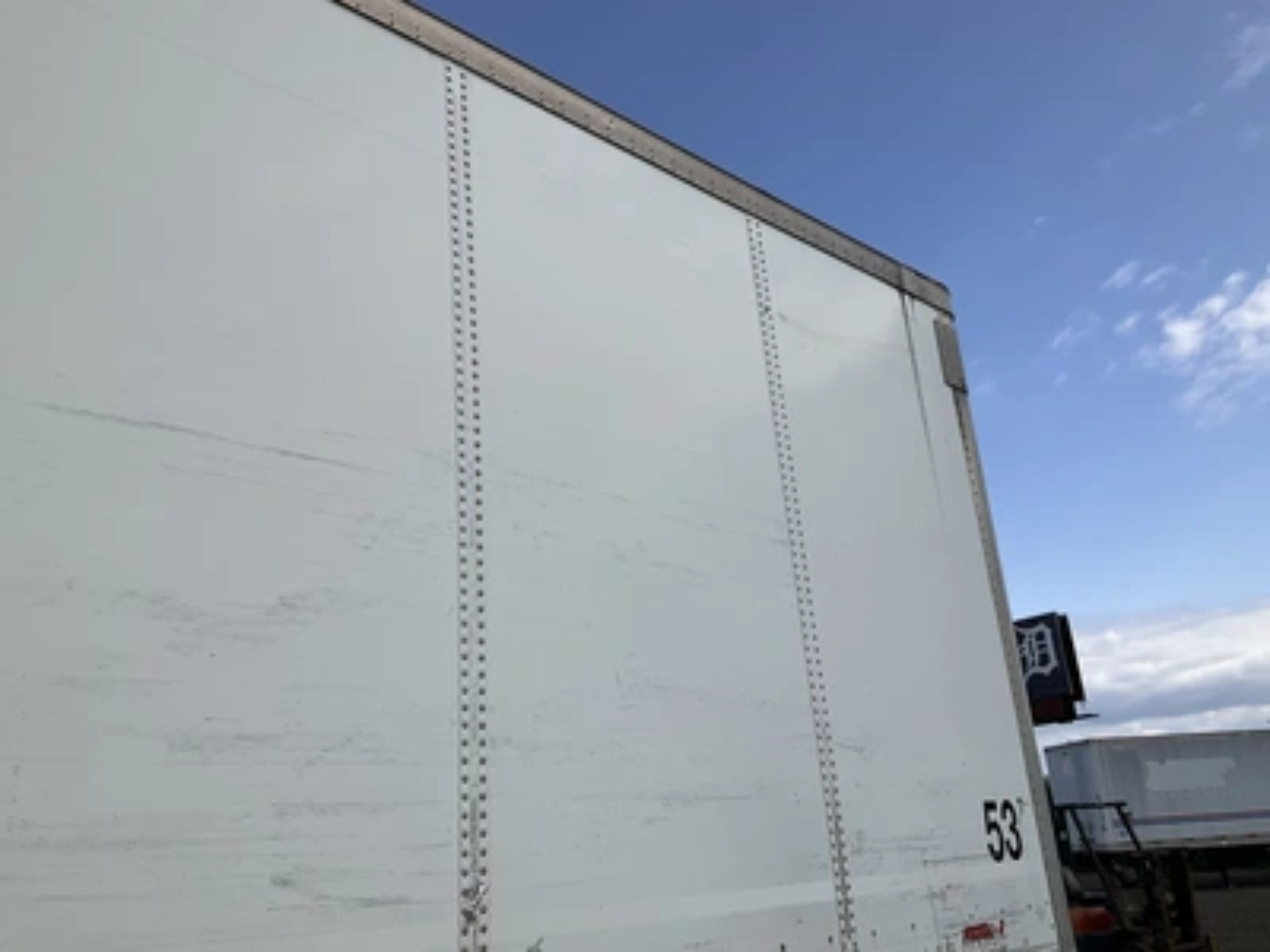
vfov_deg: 48.2
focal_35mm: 29
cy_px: 476
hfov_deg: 61.7
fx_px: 1064
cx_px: 635
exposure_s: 1/2538
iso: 25
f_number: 1.8
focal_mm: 3
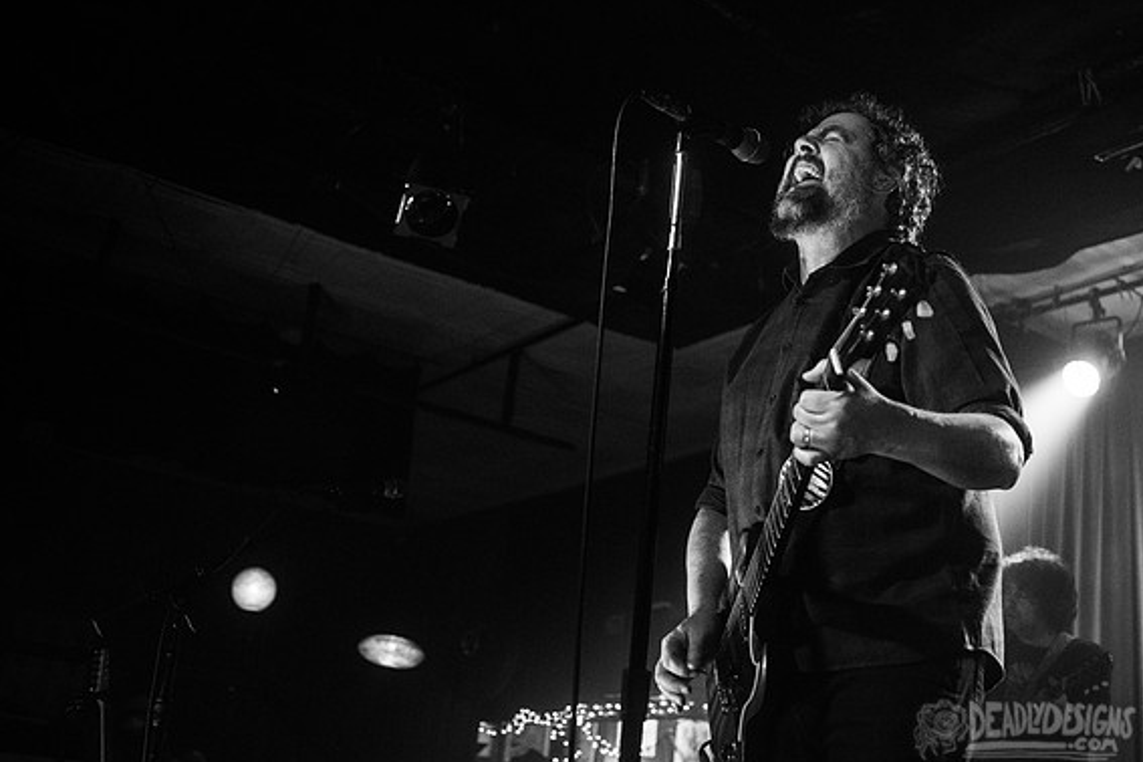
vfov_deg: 29.2
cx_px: 641
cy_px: 334
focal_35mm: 46
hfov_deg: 42.7
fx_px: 1460
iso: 3200
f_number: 3.2
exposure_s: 1/160
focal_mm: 40
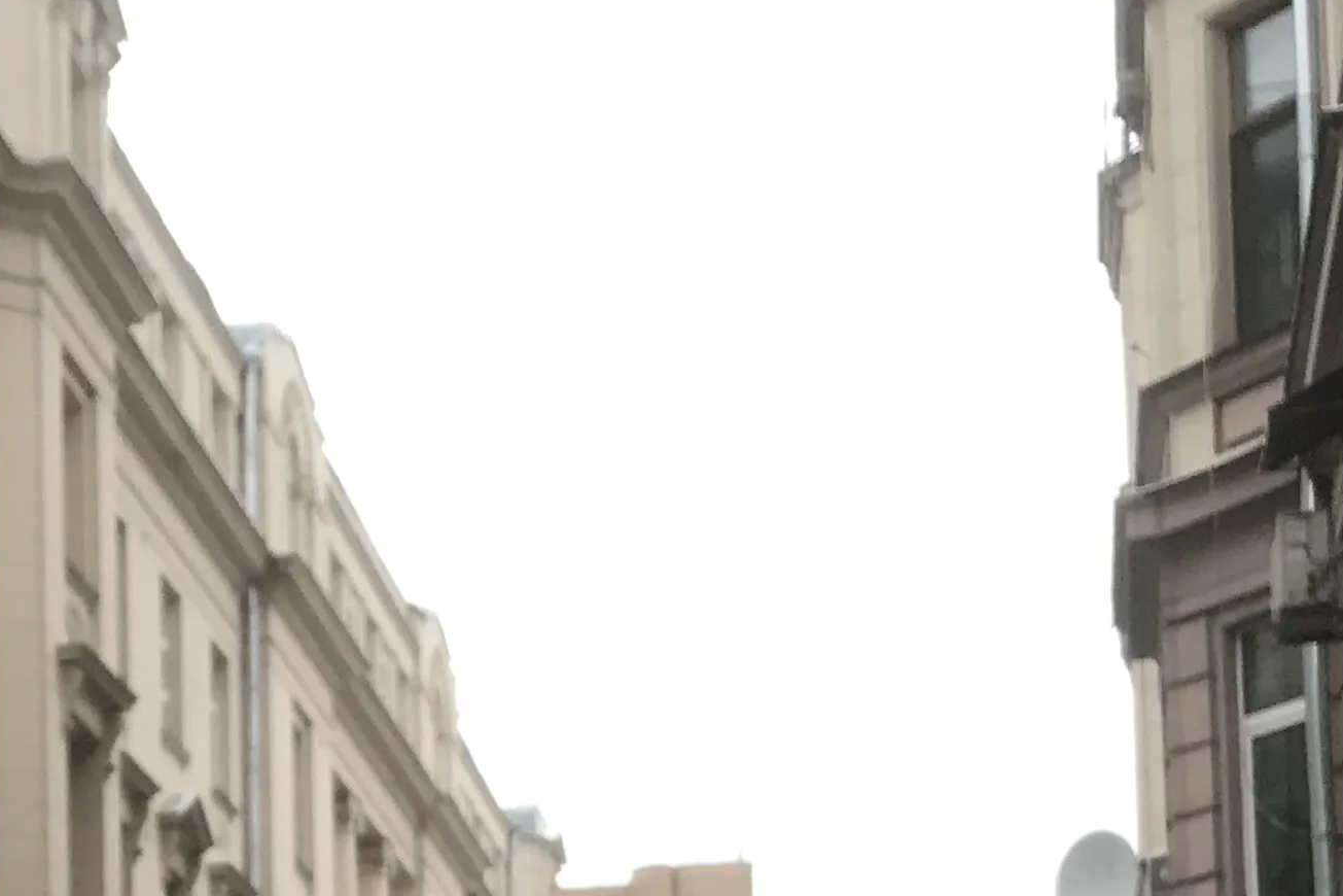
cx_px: -222
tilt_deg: +4.9
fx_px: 3357
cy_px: 1497
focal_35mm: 90
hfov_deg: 21.2
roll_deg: +1.2
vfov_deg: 13.9
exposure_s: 1/100
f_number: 1.8
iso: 32
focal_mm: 3.99
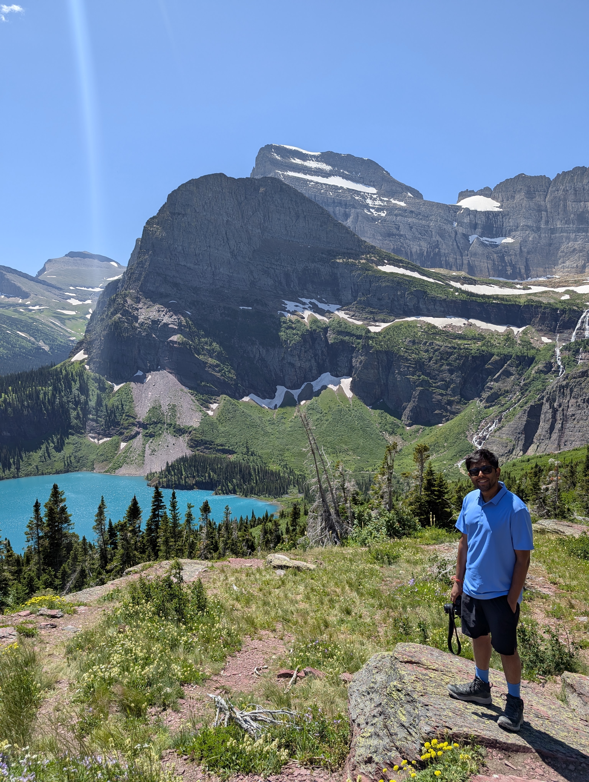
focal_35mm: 24
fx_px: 543
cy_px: 391
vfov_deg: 71.5
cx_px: 294
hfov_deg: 56.9
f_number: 1.68
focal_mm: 6.9
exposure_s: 1/845
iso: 18
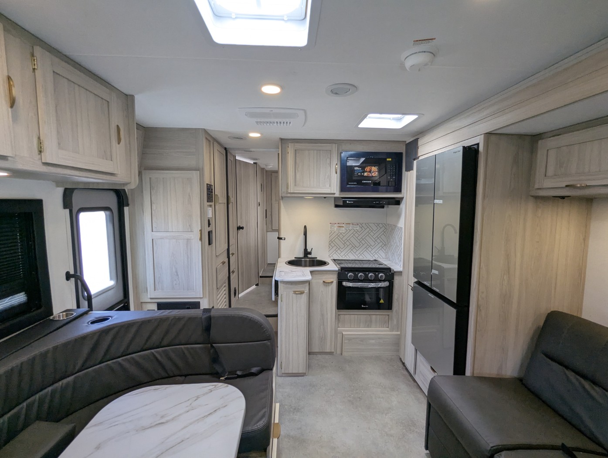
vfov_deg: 78.2
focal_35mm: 16
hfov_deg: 94.4
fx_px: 281
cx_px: 304
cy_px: 229
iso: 166
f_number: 2.2
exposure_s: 1/147
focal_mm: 2.35
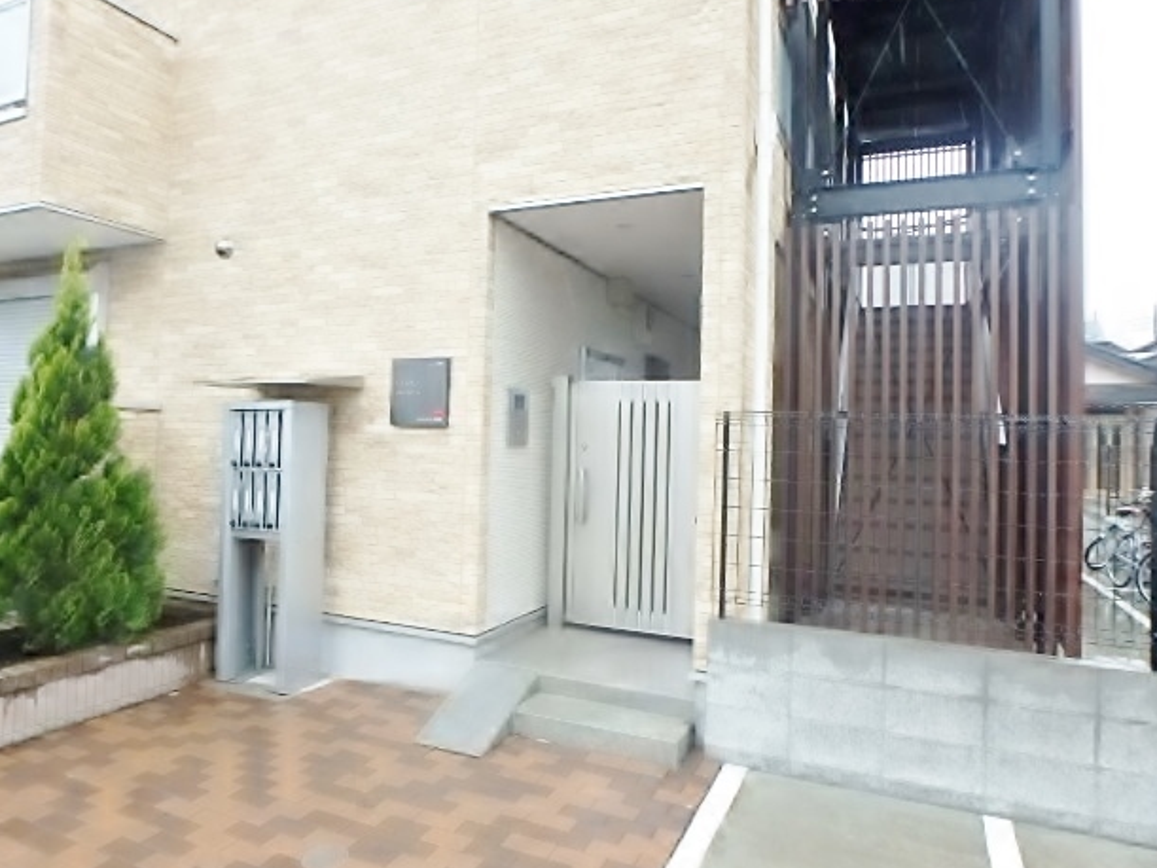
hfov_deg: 76.4
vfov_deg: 61.1
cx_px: 561
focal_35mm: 22
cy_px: 426
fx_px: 735
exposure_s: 1/250
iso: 250
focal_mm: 3.7
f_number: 3.5
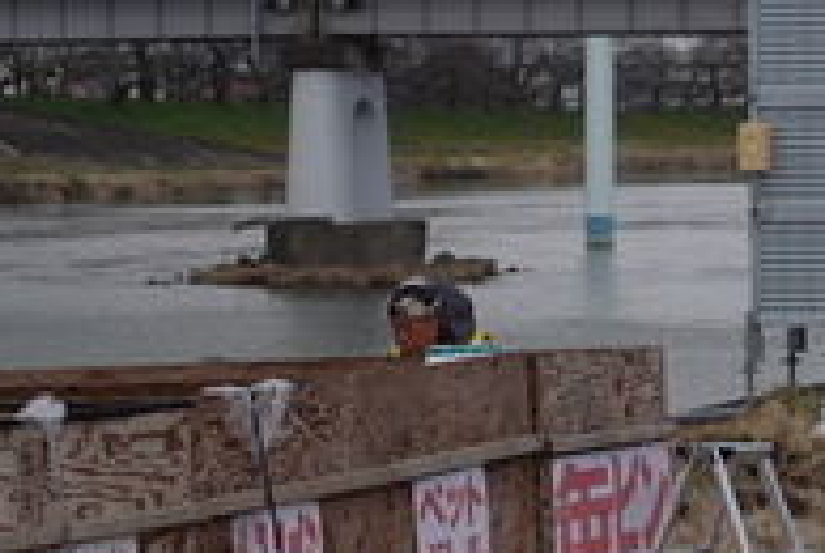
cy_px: 115
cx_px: 608
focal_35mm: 161
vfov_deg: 8.5
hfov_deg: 12.7
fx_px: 3695
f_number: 2.8
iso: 125
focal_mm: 17.37
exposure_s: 1/160
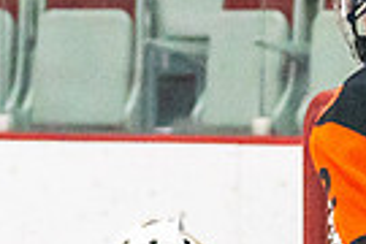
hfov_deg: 2.5
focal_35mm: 815
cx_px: 85
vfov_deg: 1.7
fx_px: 8285
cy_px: 510
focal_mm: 95
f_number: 2.8
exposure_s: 1/1250
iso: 3200
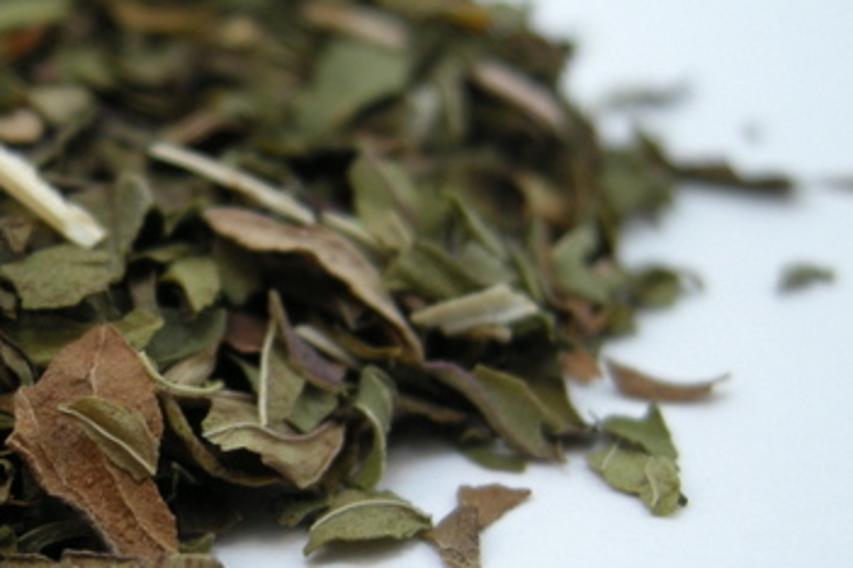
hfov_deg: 23.7
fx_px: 1966
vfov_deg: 16.4
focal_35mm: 83
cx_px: 63
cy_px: 427
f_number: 3
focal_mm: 7.5
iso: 64
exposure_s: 1/57.3
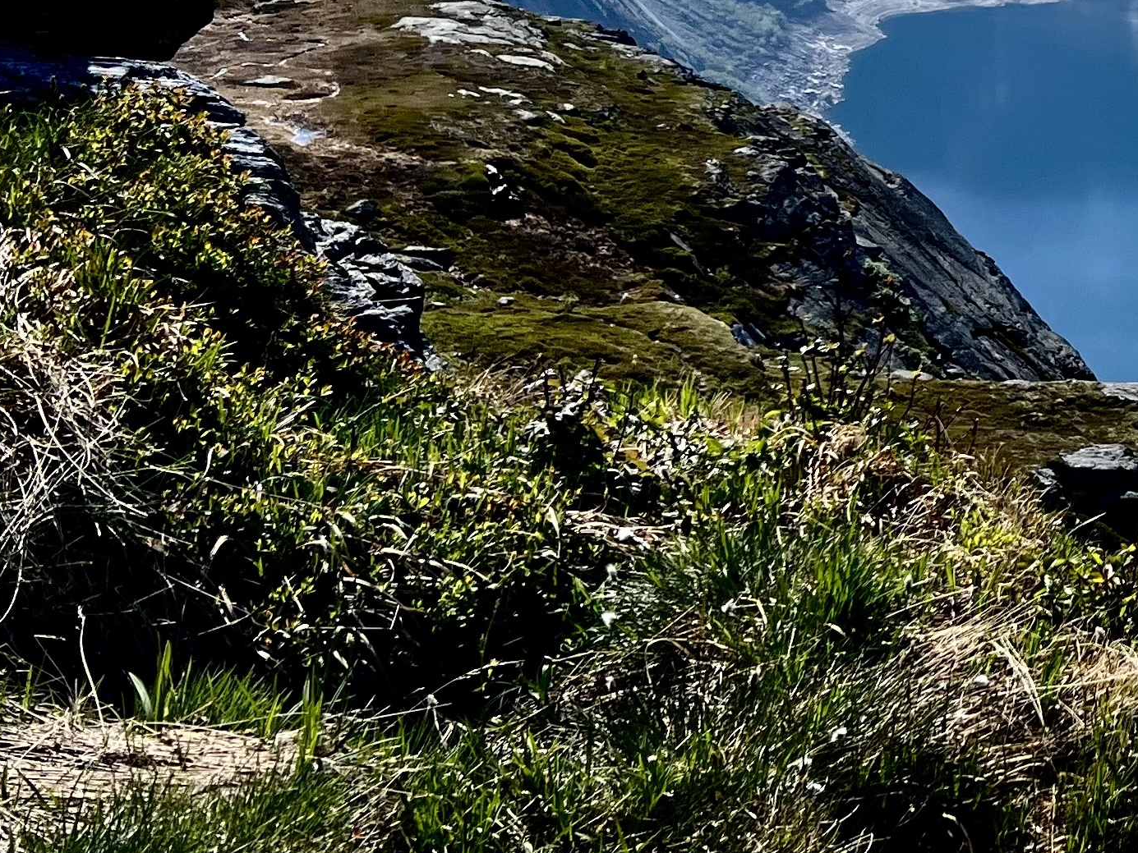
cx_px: 1276
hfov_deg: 28.9
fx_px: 1973
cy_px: 167
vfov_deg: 24.0
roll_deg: +1.4
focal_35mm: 60
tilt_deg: -12.6
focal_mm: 5.7
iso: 50
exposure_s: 1/5587
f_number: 1.5
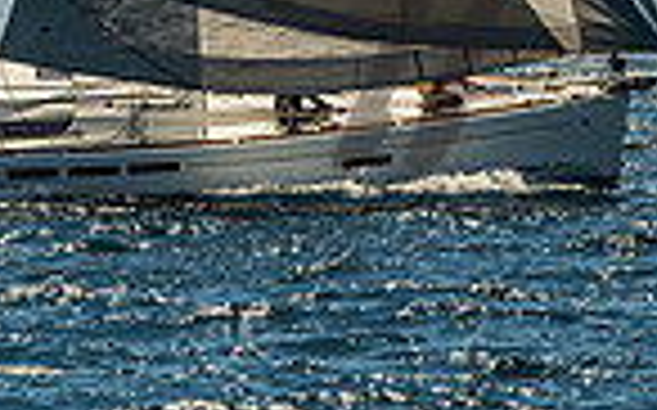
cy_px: -346
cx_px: -57
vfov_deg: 1.3
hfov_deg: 2.1
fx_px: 17945
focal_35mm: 1003
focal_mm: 210
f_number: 5
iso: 320
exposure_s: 1/2500
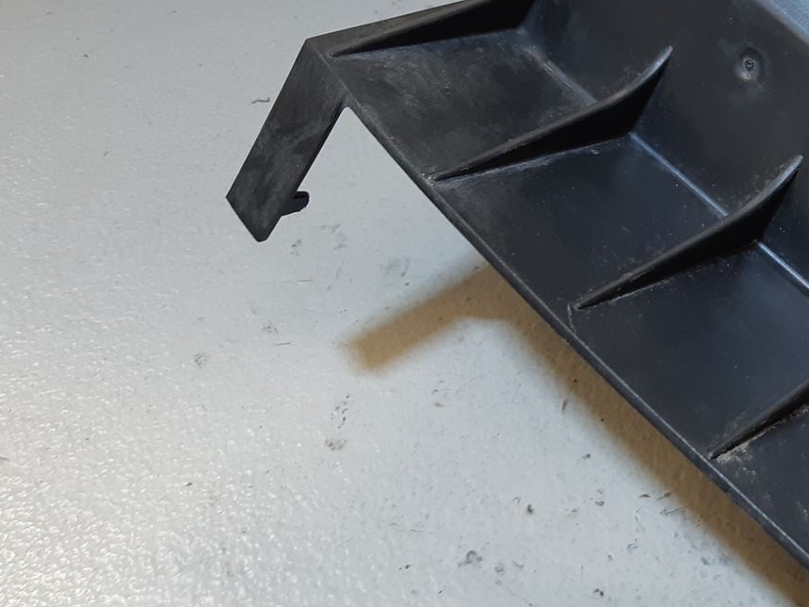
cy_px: 278
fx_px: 1449
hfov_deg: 28.3
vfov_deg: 23.6
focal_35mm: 62
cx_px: 898
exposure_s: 1/50
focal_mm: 3.93
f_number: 1.7
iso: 64
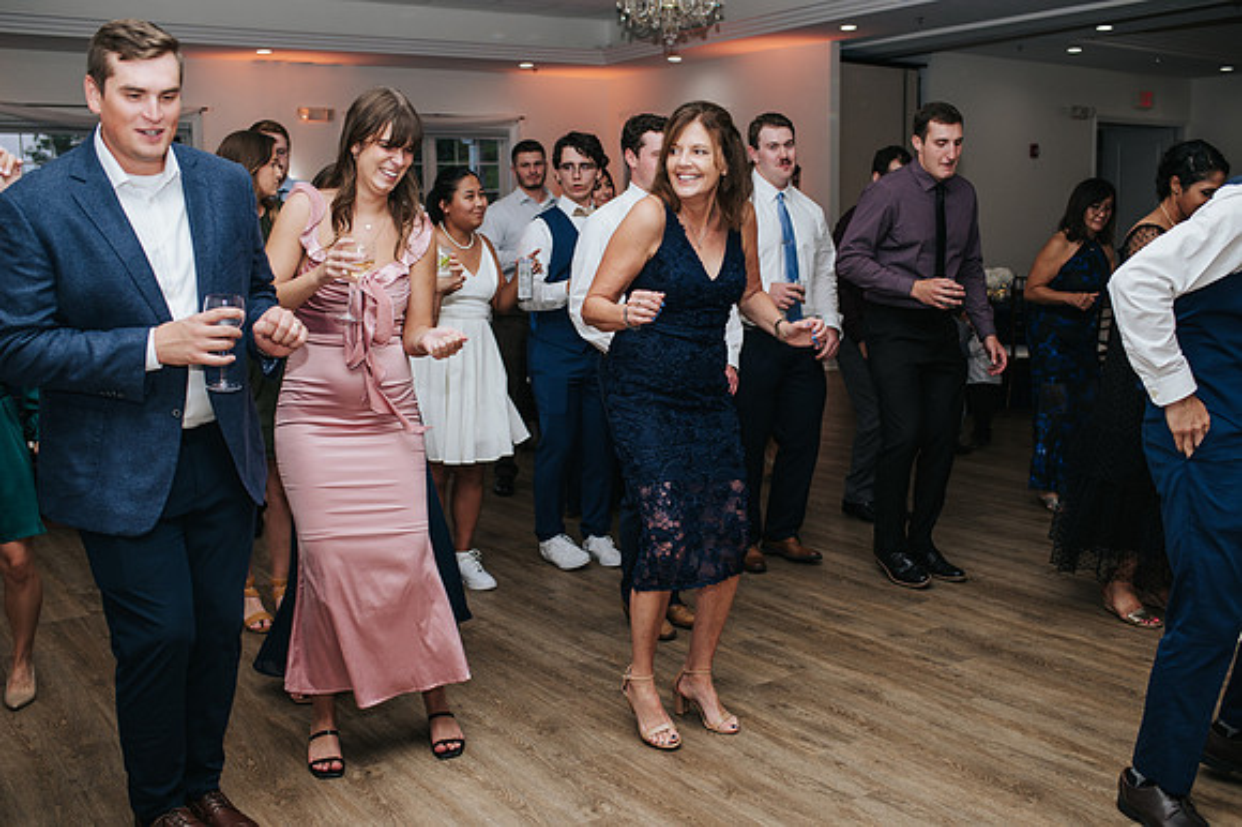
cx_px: 621
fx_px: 1257
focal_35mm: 36
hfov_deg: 52.6
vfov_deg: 36.4
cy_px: 414
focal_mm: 35
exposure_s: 1/200
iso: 800
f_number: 3.2
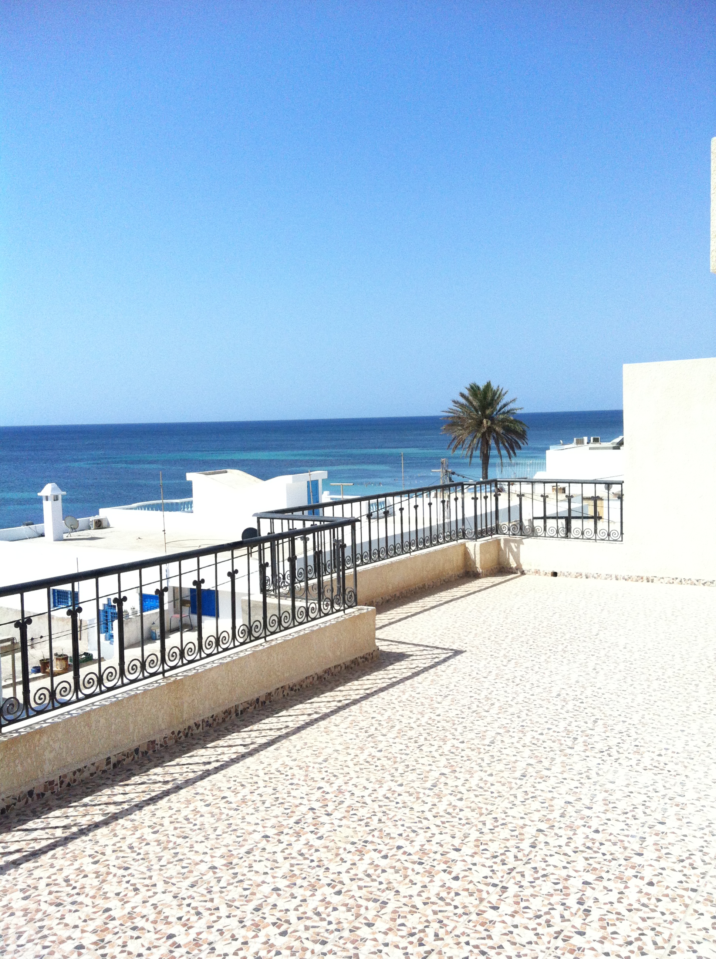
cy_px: 480
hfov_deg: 40.6
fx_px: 968
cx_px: 358
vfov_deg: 52.7
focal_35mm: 35
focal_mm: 3.85
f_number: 2.8
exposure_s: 1/3771
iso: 125
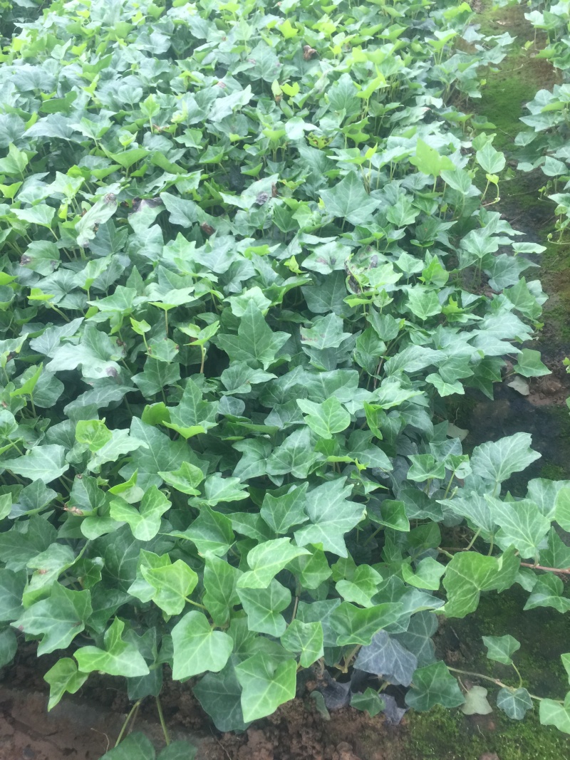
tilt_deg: -47.7
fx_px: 637
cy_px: 380
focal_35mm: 29
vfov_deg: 61.7
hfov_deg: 48.2
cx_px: 285
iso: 32
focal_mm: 4.15
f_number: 2.2
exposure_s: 1/33
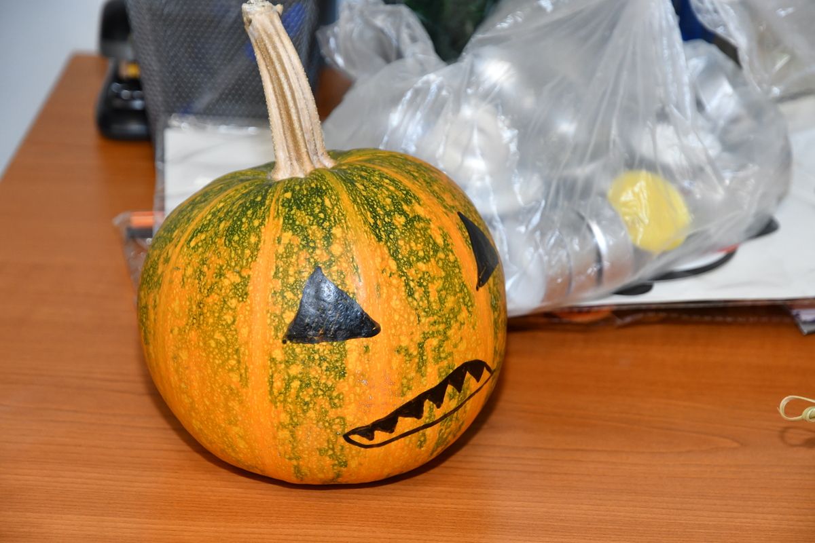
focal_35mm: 102
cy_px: 272
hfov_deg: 20.0
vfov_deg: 13.4
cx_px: 408
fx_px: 2309
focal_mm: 68
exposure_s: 1/125
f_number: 5.6
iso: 1250
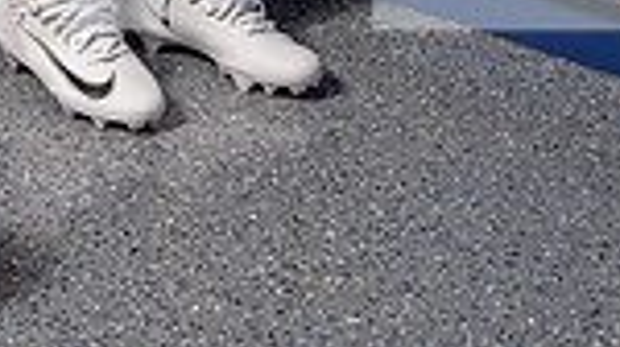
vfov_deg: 10.3
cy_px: -384
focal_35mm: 107
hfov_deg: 19.6
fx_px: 1757
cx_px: 45
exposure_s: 1/250
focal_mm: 34
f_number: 5.6
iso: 500
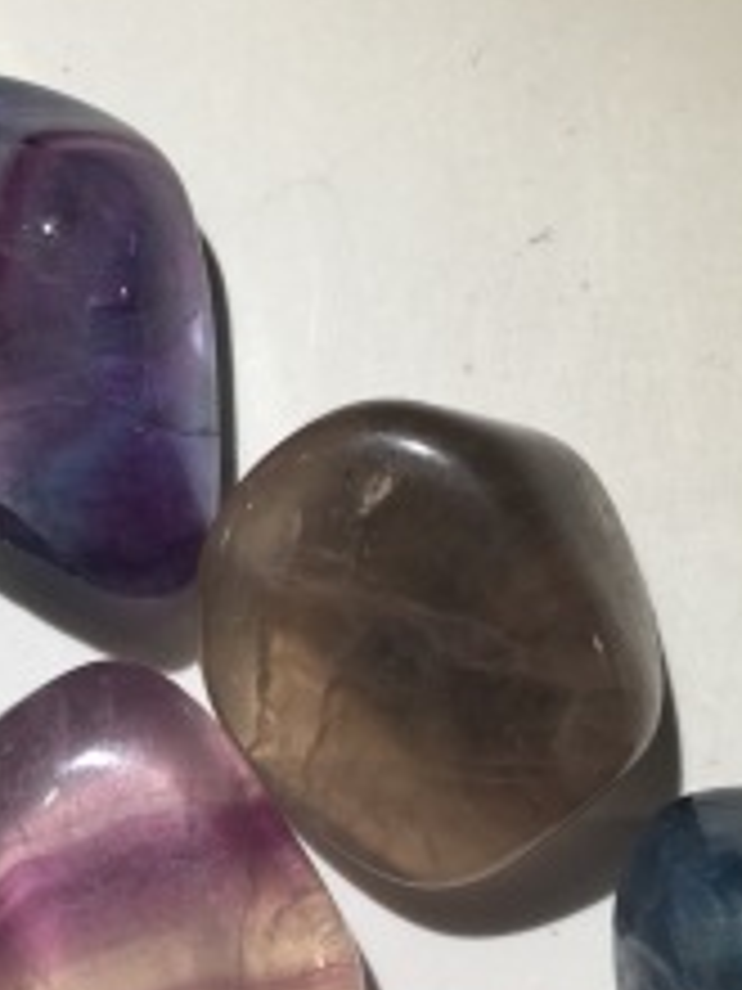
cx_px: 146
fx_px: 1972
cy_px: 788
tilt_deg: -77.2
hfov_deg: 21.1
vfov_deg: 27.6
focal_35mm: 69
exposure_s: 1/100
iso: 32
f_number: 2.2
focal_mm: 4.15
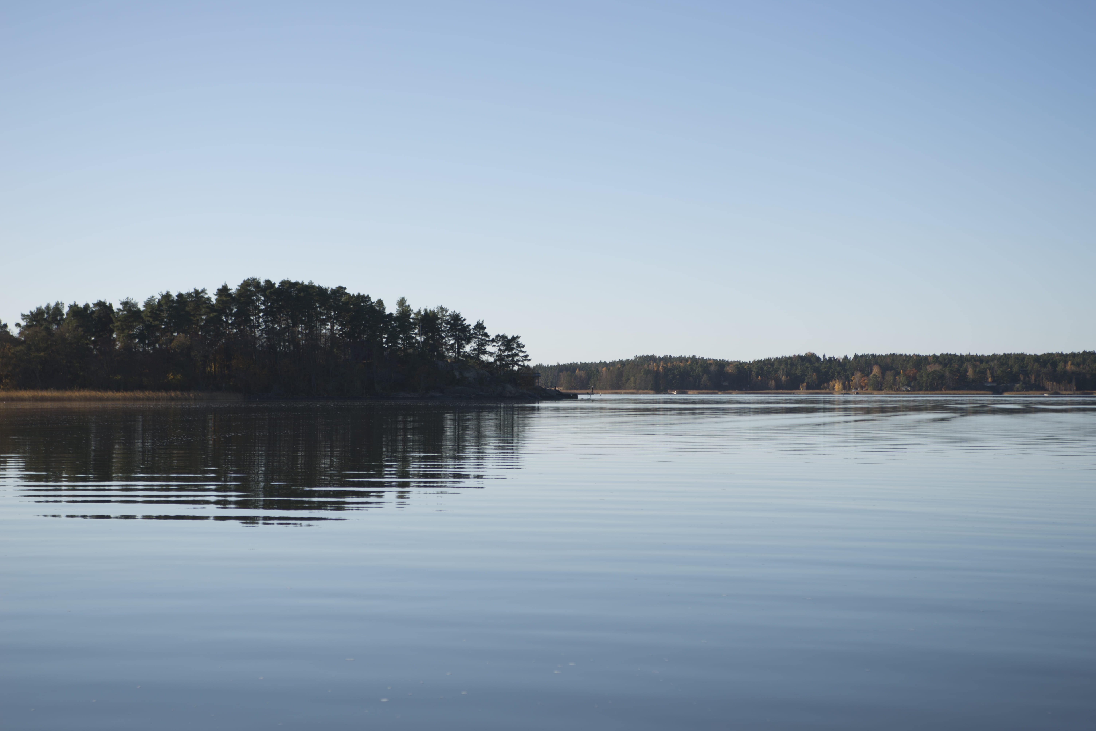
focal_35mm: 70
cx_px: 548
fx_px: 2132
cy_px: 366
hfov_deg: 28.8
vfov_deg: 19.5
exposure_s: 1/500
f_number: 4
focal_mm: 70
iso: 64
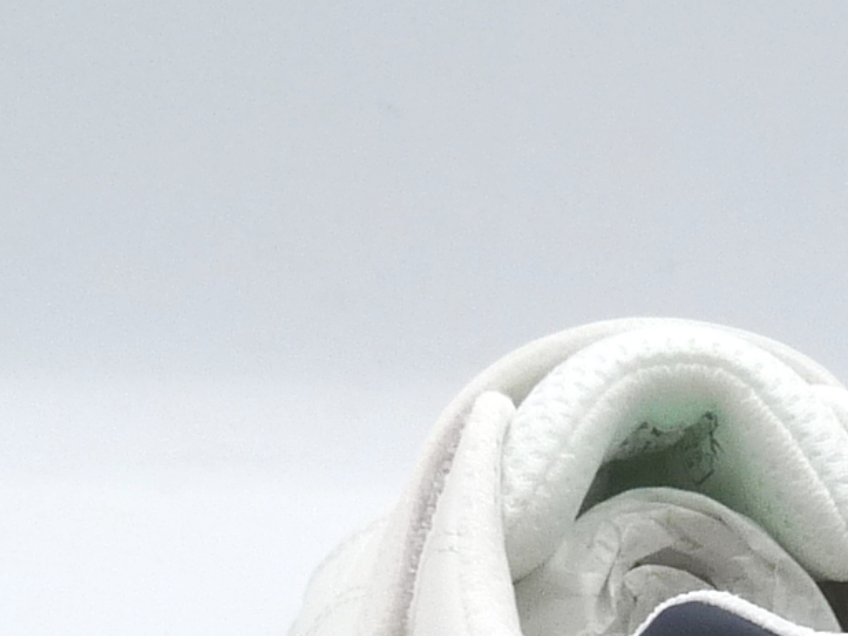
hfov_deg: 15.4
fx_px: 3112
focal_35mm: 127
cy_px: 734
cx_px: 742
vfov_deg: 11.5
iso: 100
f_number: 5.6
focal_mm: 4.8
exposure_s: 1/200
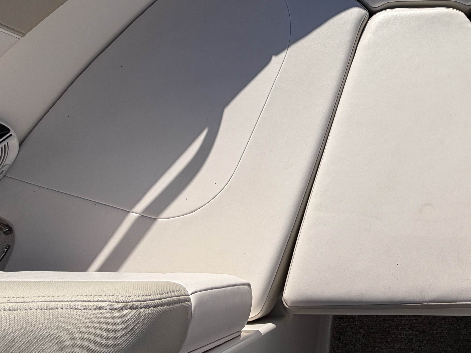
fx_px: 381
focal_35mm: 28
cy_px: 42
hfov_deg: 55.6
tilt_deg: -56.7
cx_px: 418
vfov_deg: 45.5
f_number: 2.2
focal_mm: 2.22
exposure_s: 1/1961
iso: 20
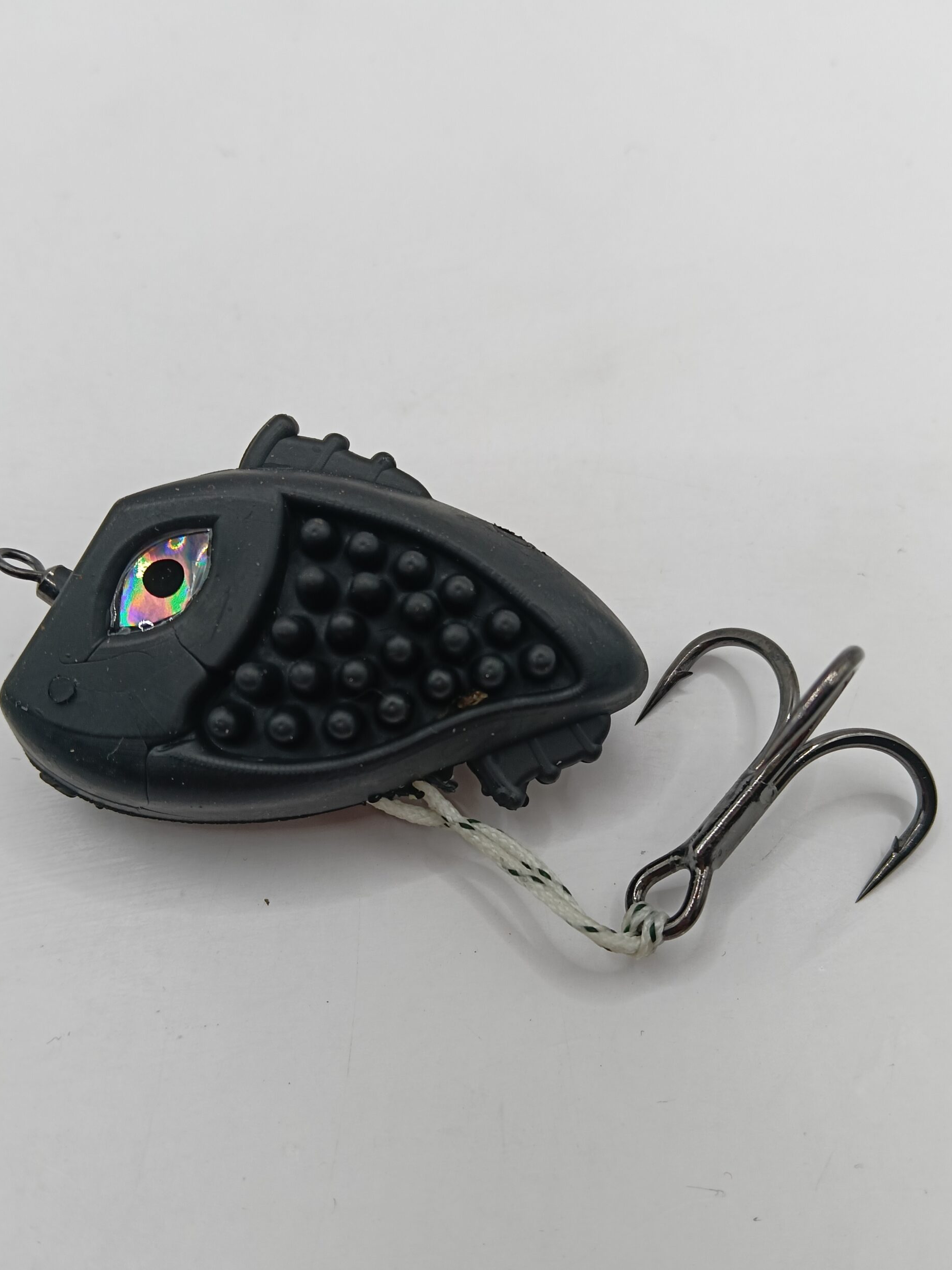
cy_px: 648
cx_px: 481
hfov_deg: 49.7
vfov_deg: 63.4
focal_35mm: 28
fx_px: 1027
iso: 64
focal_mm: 3.98
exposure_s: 1/50
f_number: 1.8
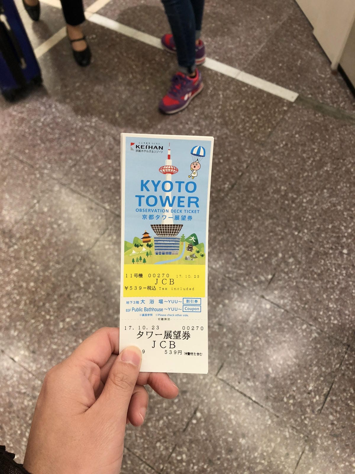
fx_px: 397
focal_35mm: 29
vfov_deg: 61.7
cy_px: 237
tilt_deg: -58.1
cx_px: 178
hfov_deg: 48.2
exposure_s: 1/24
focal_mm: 3.99
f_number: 1.8
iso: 40
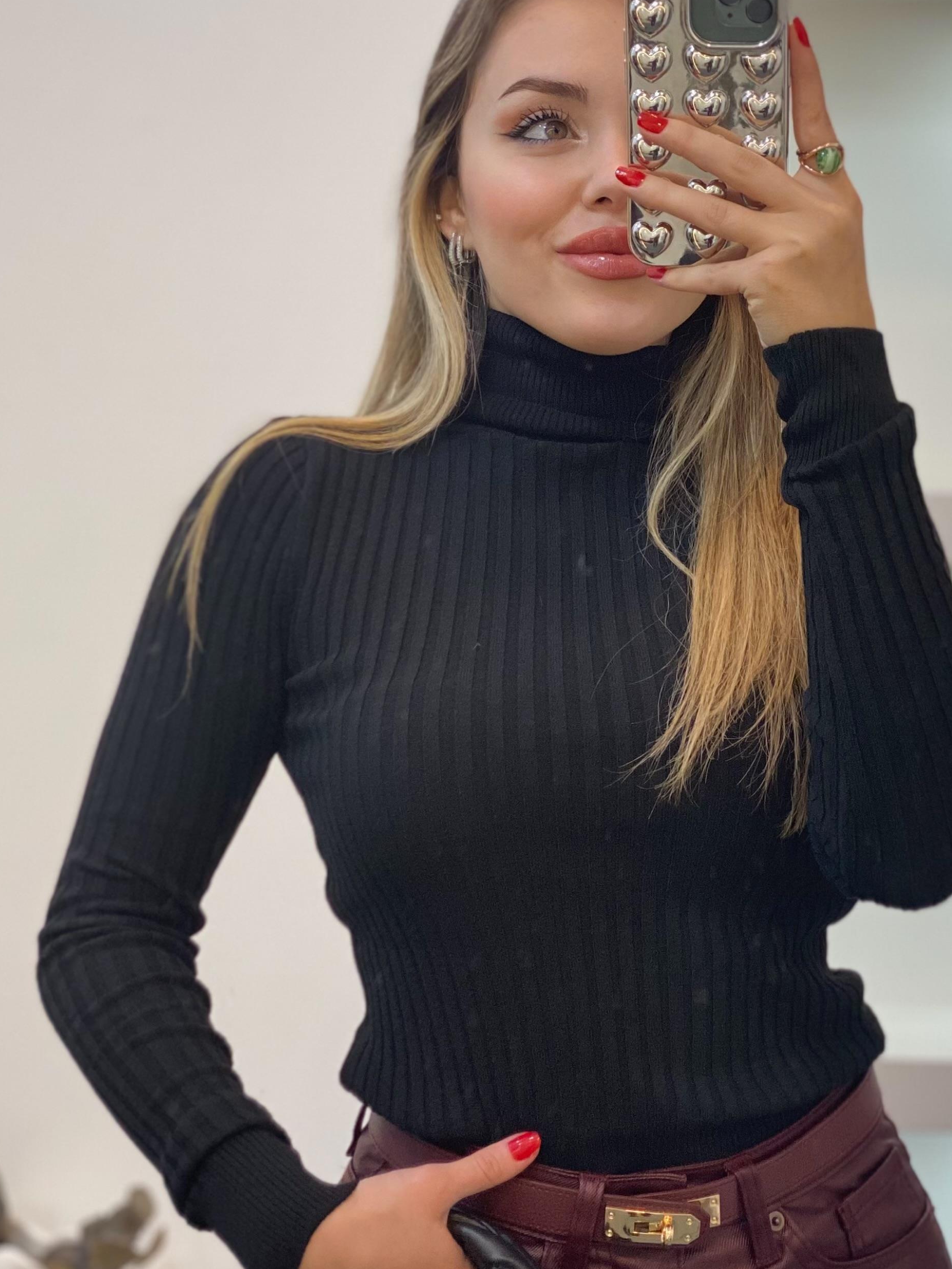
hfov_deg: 17.3
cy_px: 579
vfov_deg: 23.0
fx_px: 3117
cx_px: 575
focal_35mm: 85
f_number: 2
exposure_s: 1/100
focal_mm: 6
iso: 100
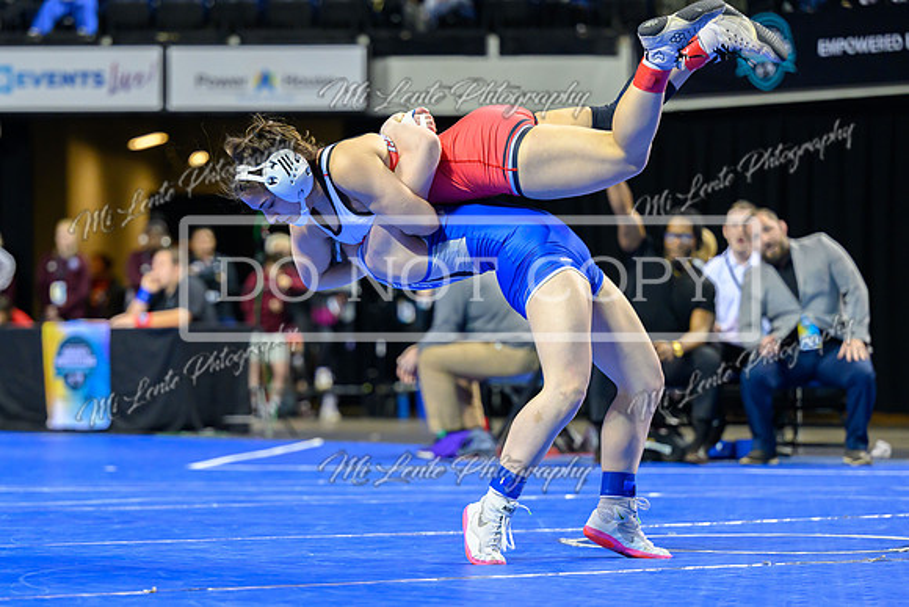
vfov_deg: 9.5
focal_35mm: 144
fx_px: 3649
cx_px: 366
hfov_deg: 14.2
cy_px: 352
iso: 2500
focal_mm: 115
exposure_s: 1/800
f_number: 2.8
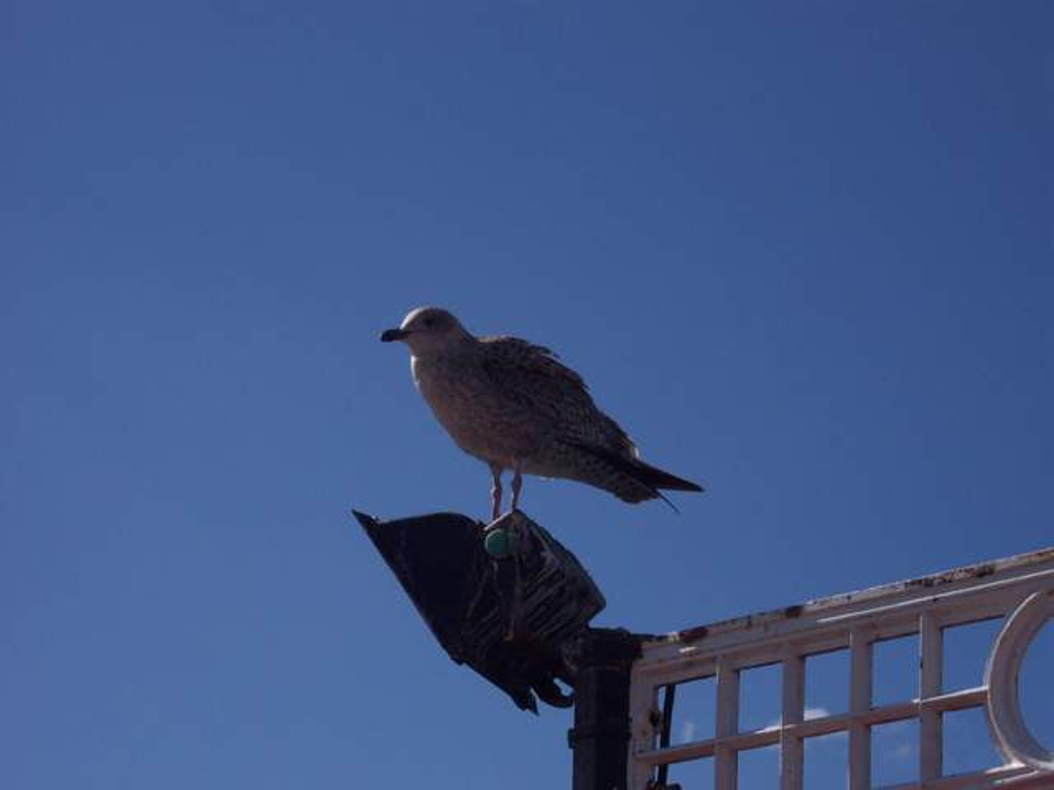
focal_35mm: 114
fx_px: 3471
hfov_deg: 17.3
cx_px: 527
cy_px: 395
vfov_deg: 13.0
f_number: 8
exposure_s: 1/700
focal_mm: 24
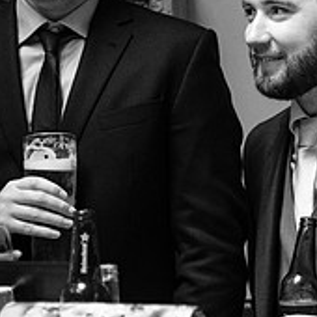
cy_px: 92
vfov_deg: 7.5
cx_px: 309
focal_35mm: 233
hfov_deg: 7.5
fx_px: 2414
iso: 2000
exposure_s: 1/160
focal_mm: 50
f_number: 2.8
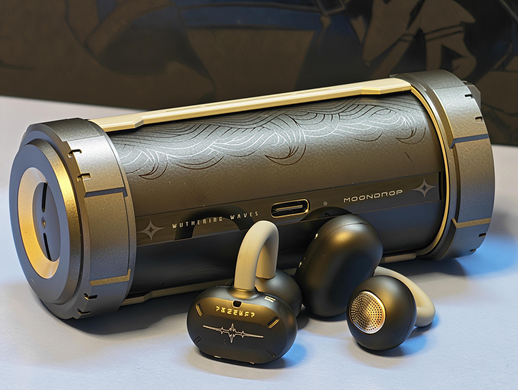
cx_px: 259
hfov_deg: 8.6
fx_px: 3447
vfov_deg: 6.5
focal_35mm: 230
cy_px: 195
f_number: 2.6
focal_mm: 22.48
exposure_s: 1/25
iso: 1250
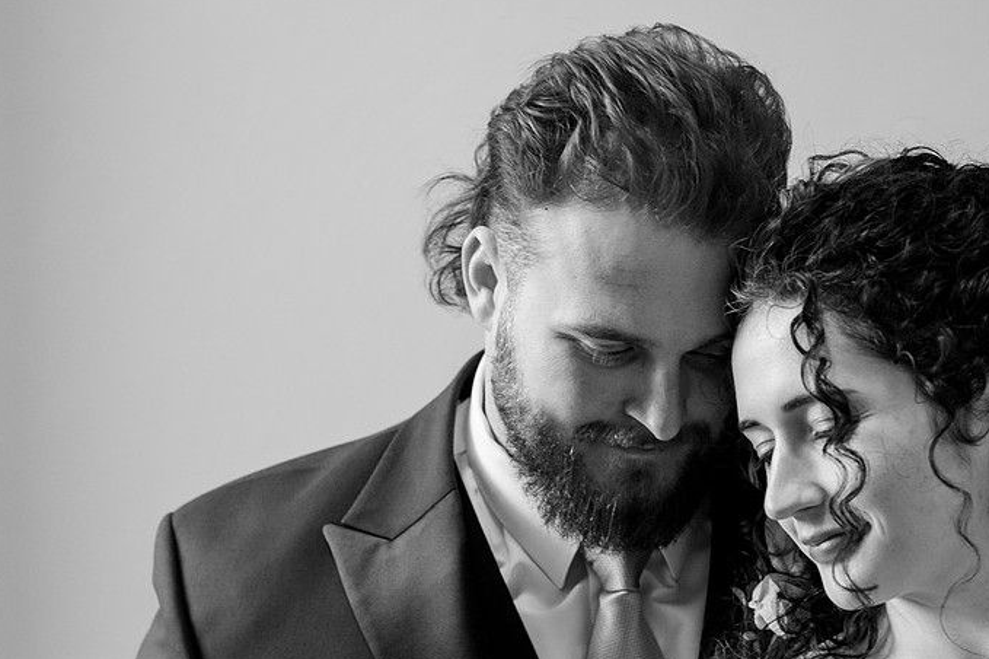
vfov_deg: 9.5
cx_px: 468
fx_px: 3954
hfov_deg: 14.3
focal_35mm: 144
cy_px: 488
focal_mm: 86
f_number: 3.5
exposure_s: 1/200
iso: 2500
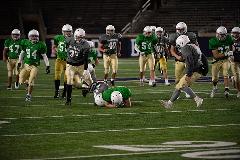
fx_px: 1600
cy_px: 80
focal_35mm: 240
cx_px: 120
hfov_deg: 8.6
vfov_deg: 5.7
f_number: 4
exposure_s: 1/500
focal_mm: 240
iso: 2800
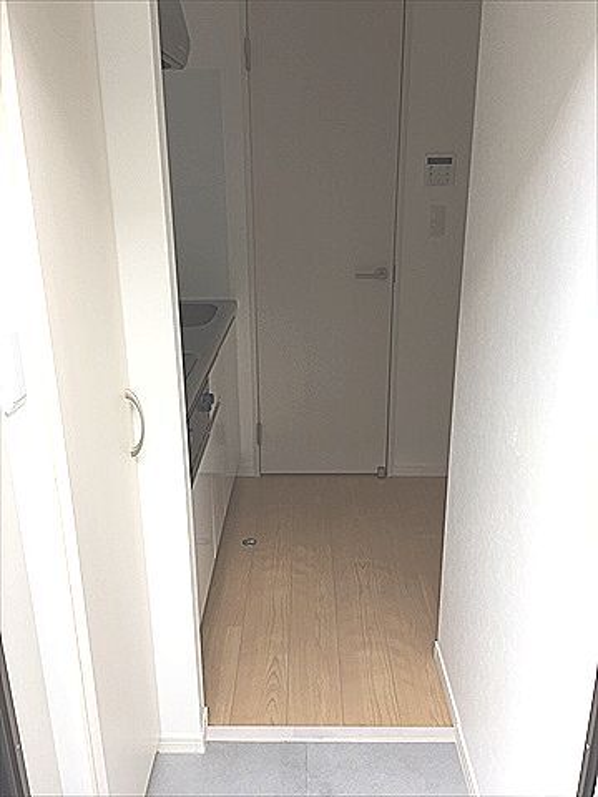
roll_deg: +0.4
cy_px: 398
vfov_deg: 61.7
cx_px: 299
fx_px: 668
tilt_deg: -19.6
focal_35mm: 29
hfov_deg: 48.2
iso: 32
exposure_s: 1/60
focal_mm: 4.15
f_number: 2.2
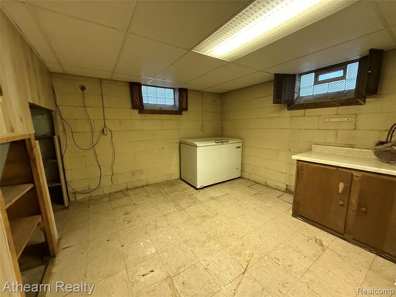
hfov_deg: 102.1
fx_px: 160
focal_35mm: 14
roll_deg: +0.4
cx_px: 198
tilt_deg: -8.2
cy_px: 148
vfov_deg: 85.7
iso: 800
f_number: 2.2
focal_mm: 2.22
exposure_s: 1/60
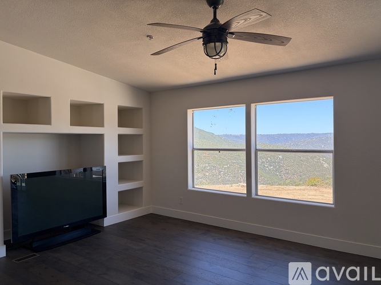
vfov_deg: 53.0
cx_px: 190
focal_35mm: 26
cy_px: 142
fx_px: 286
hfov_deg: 67.3
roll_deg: +0.6
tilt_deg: -0.6
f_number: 1.6
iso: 64
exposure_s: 1/496
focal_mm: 5.96
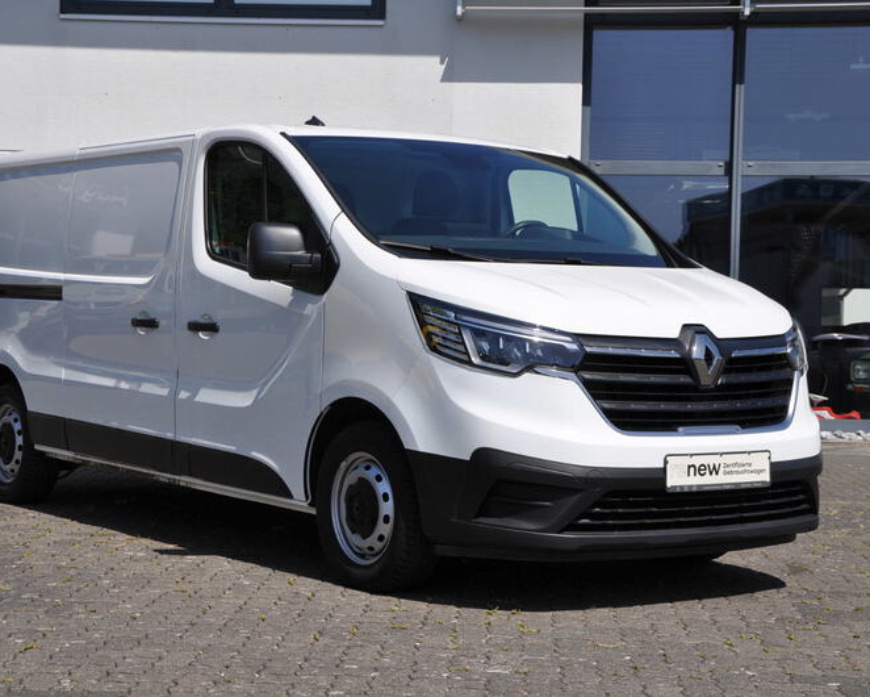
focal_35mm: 68
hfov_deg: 27.9
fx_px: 1751
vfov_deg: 22.5
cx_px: 381
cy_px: 348
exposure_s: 1/400
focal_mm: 40
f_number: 10
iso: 200
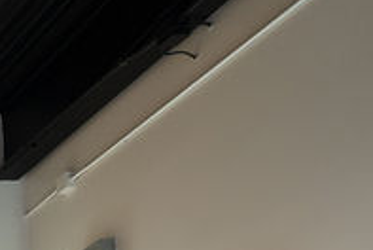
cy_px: 562
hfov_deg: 14.9
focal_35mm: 83
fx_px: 861
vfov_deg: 13.2
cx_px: -519
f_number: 2.8
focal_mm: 16
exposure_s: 1/125
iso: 640
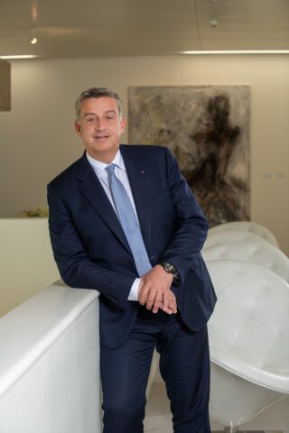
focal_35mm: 70
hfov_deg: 19.5
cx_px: 144
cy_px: 216
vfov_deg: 28.8
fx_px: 843
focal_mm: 70
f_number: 5
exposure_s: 1/60
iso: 250
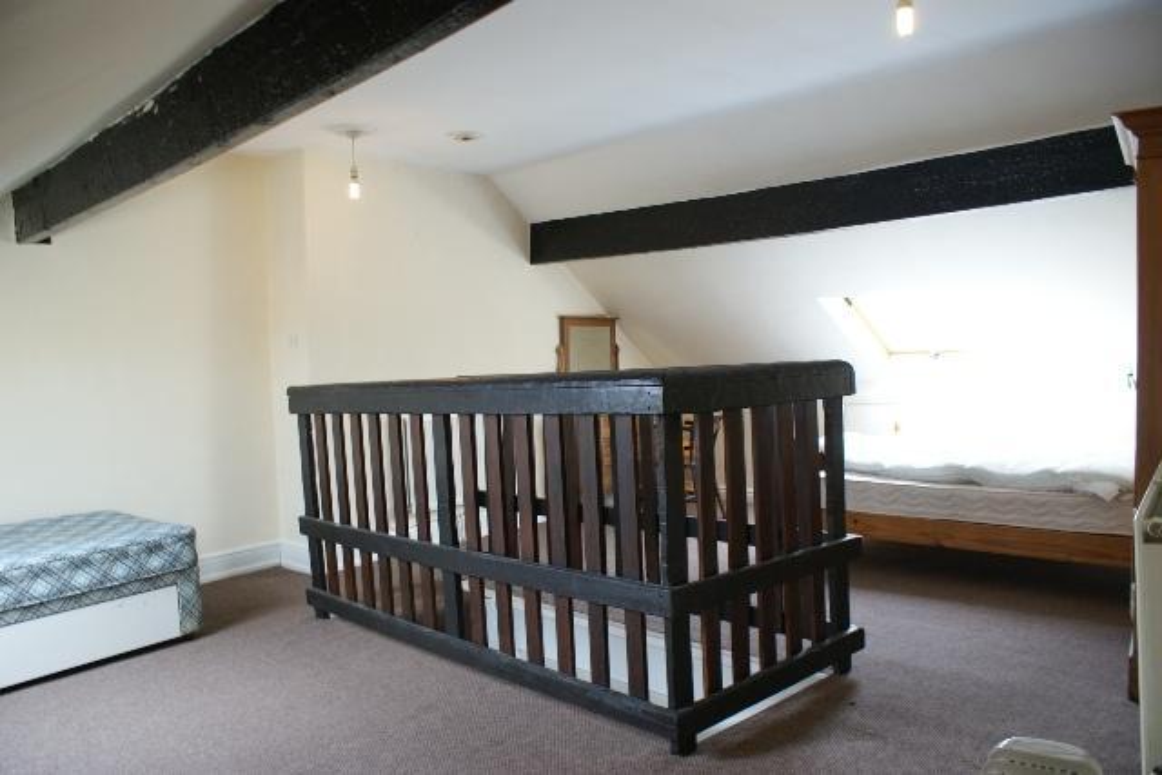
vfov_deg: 48.0
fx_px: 872
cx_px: 581
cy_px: 388
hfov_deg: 67.4
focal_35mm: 27
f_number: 3.5
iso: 160
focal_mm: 18
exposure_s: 1/30
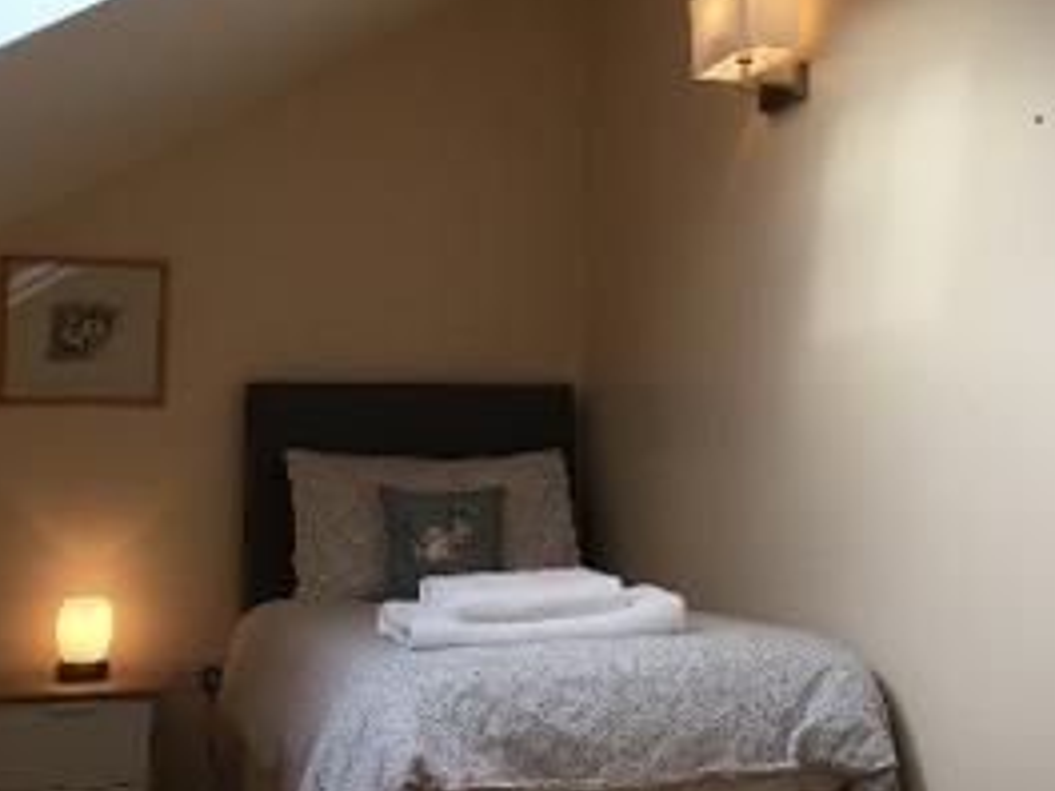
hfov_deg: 34.6
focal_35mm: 55
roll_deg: -0.3
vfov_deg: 26.4
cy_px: 270
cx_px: 711
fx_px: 1676
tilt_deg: +6.7
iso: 32
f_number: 2.2
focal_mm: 4.15
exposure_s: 1/100
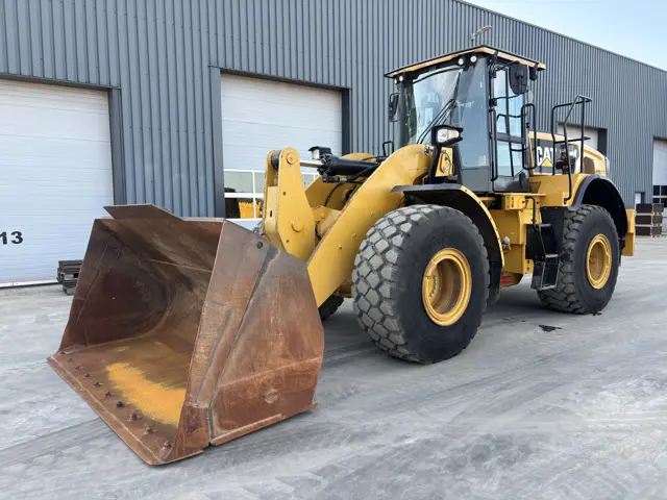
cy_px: 250
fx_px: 501
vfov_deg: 53.1
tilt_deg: -4.5
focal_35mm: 26
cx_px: 334
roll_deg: +0.4
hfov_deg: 67.3
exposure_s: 1/342
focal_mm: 5.96
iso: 50
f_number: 1.6
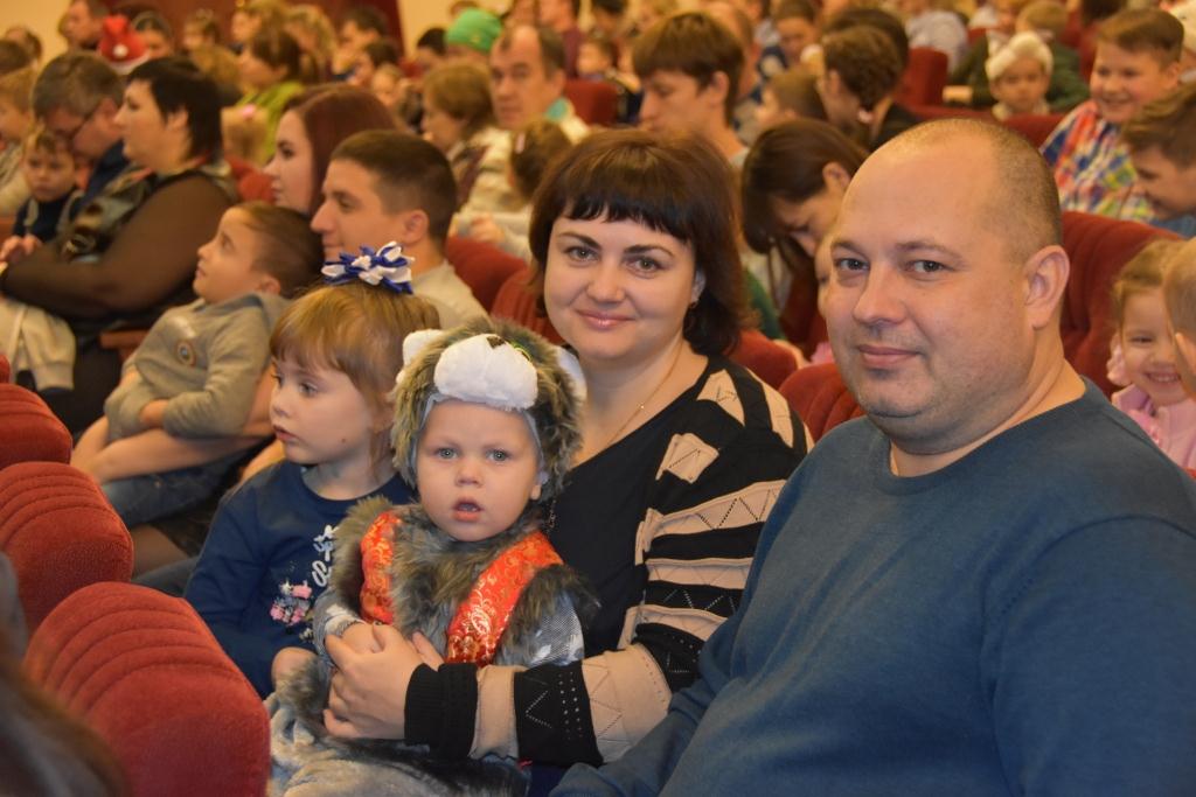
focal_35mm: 69
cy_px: 398
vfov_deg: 19.7
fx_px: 2292
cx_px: 598
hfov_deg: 29.2
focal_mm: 46
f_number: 4.5
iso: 2500
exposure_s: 1/60
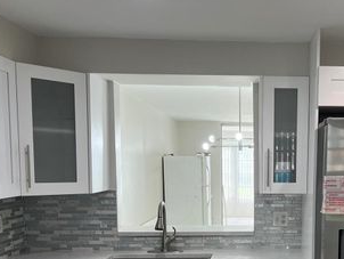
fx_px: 428
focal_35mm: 43
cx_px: 268
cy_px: 207
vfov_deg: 32.7
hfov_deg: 42.2
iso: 64
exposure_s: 1/130
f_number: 1.5
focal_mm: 5.7
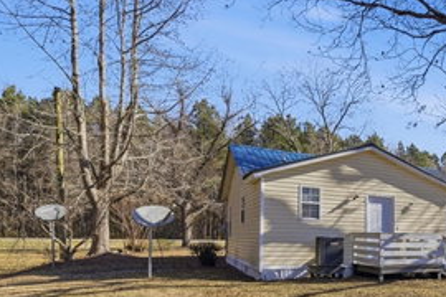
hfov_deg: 47.8
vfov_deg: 39.7
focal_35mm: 32
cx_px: 453
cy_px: 233
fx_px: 396
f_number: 8
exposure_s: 1/3200
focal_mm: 12
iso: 250
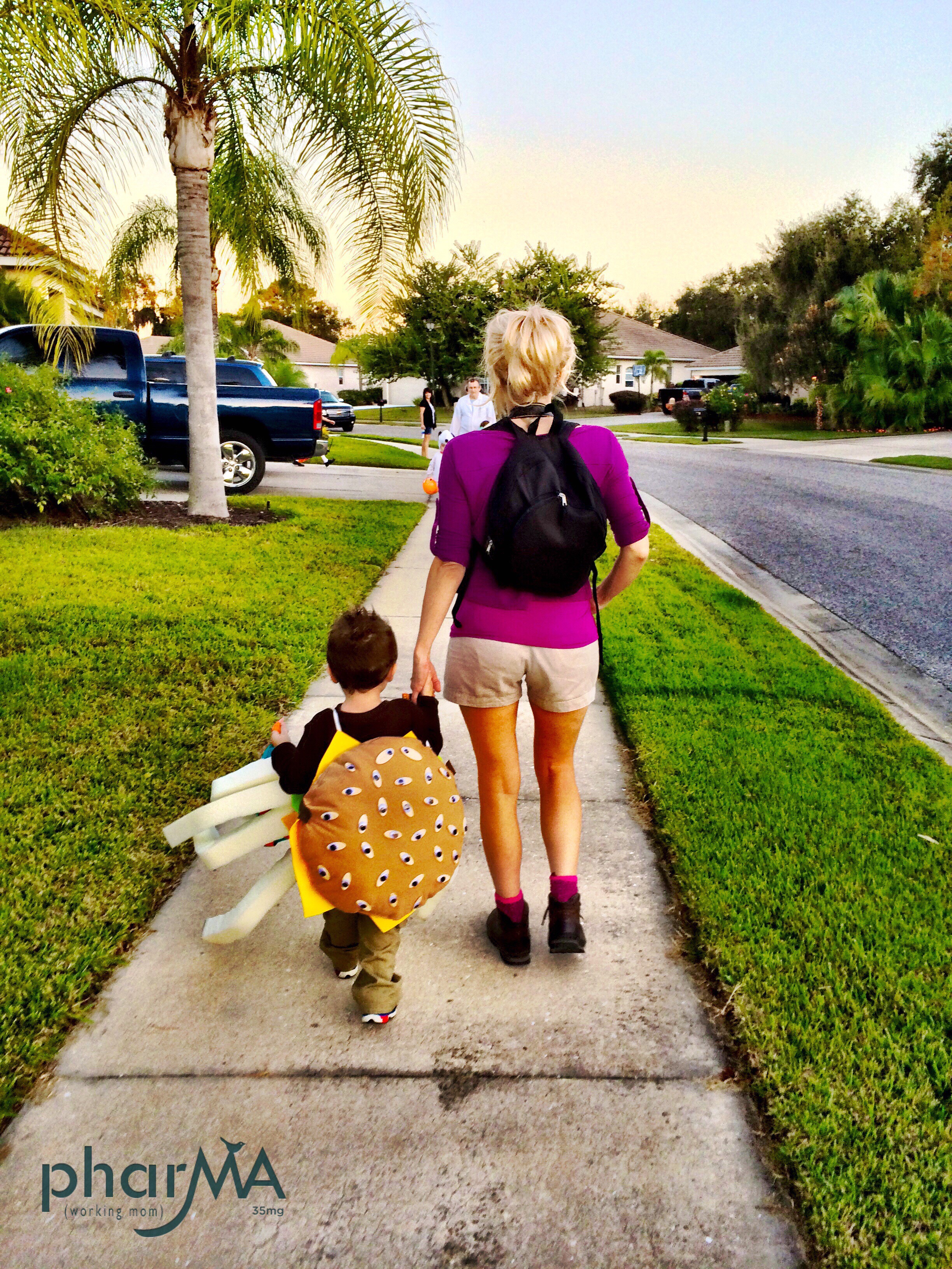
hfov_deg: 46.8
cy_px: 634
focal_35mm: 30
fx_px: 1100
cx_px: 476
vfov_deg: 60.0
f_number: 2.2
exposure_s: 1/120
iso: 40
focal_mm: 4.12
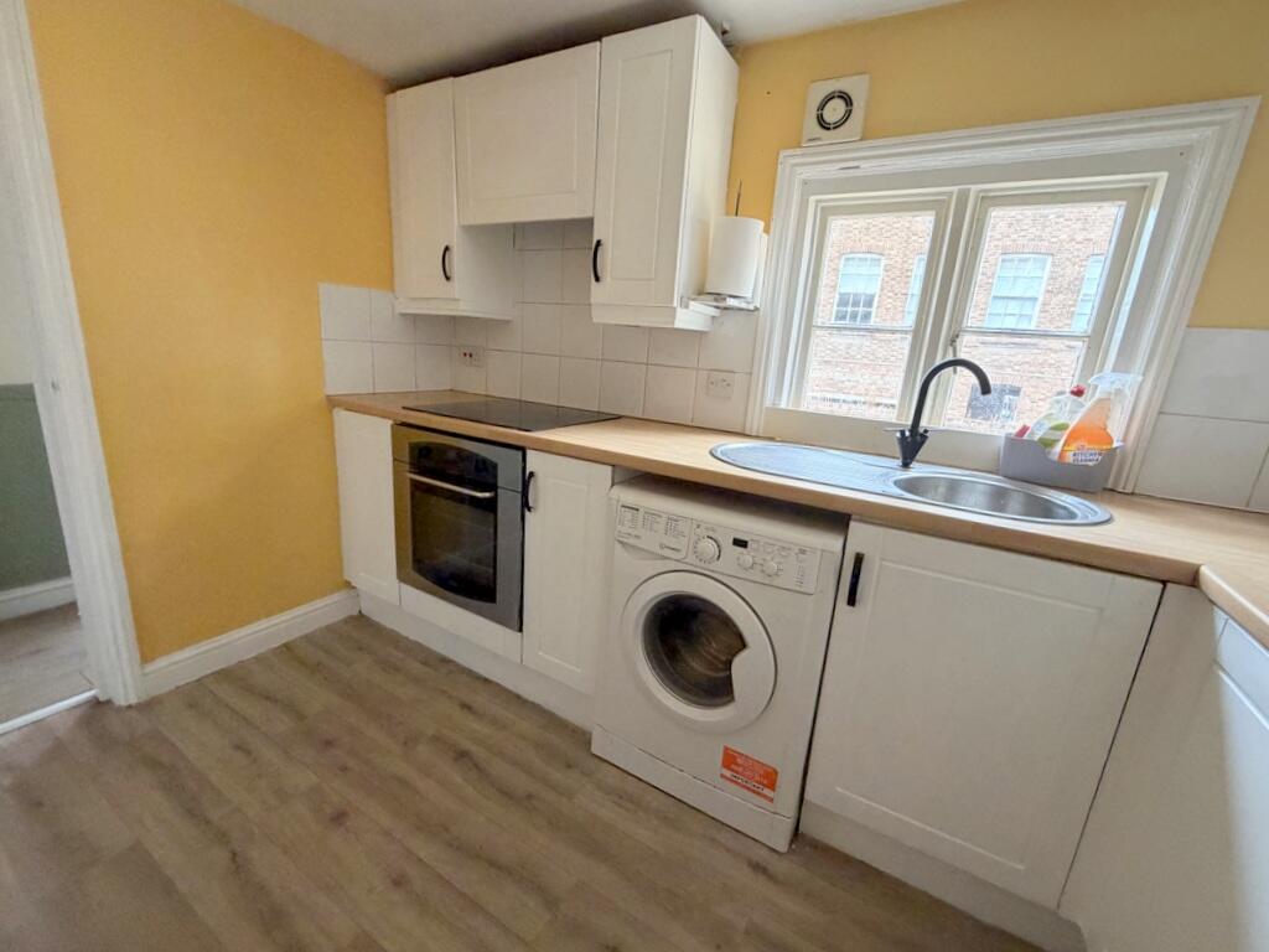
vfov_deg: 85.7
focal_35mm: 14
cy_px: 476
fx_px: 513
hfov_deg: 102.1
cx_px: 634
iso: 320
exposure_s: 1/50
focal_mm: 2.22
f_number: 2.2
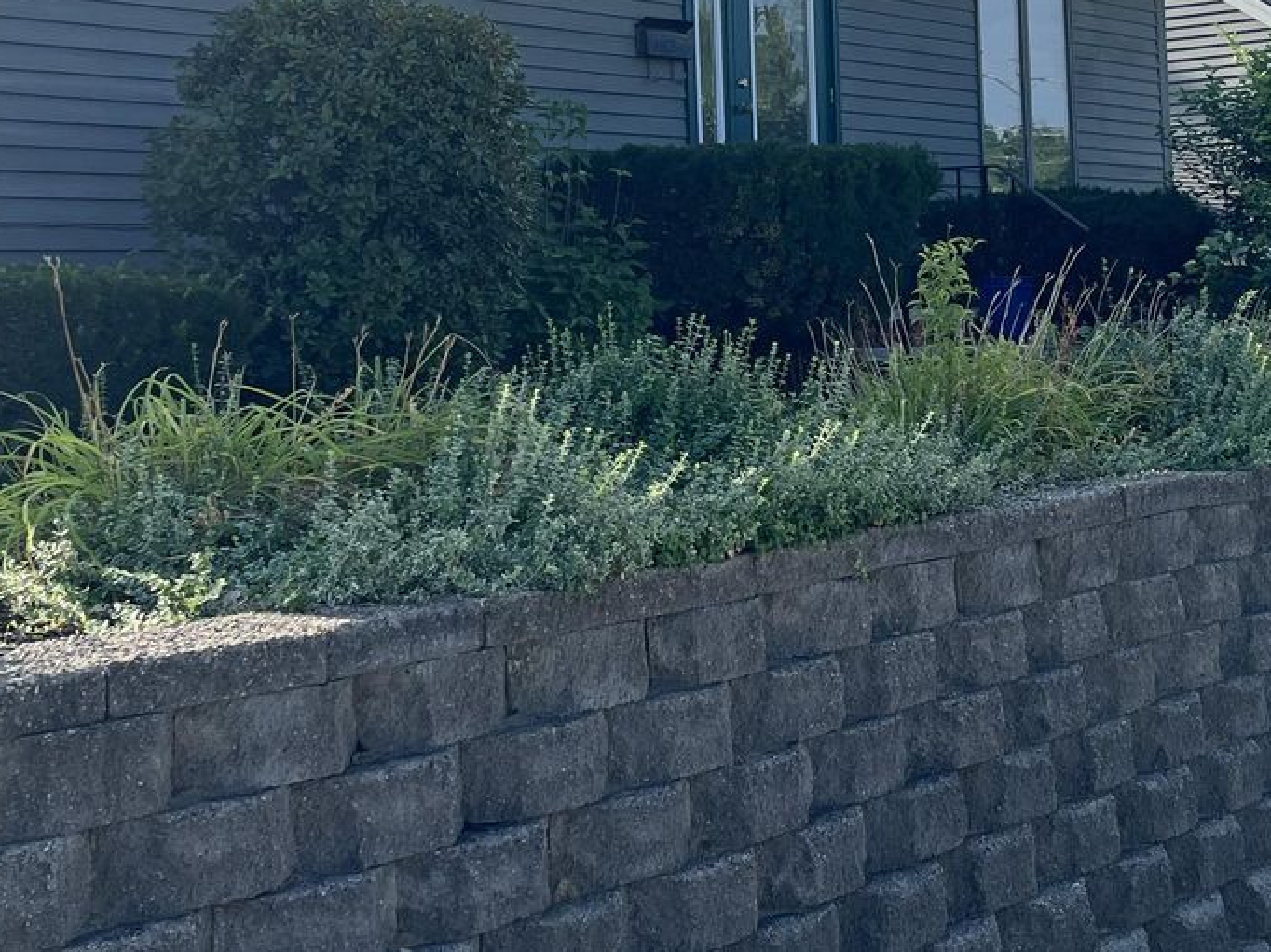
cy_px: 123
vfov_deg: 23.5
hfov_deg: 31.6
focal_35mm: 61
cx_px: 542
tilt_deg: +3.4
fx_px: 2239
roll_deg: +0.5
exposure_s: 1/3049
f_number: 1.6
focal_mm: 5.1
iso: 50
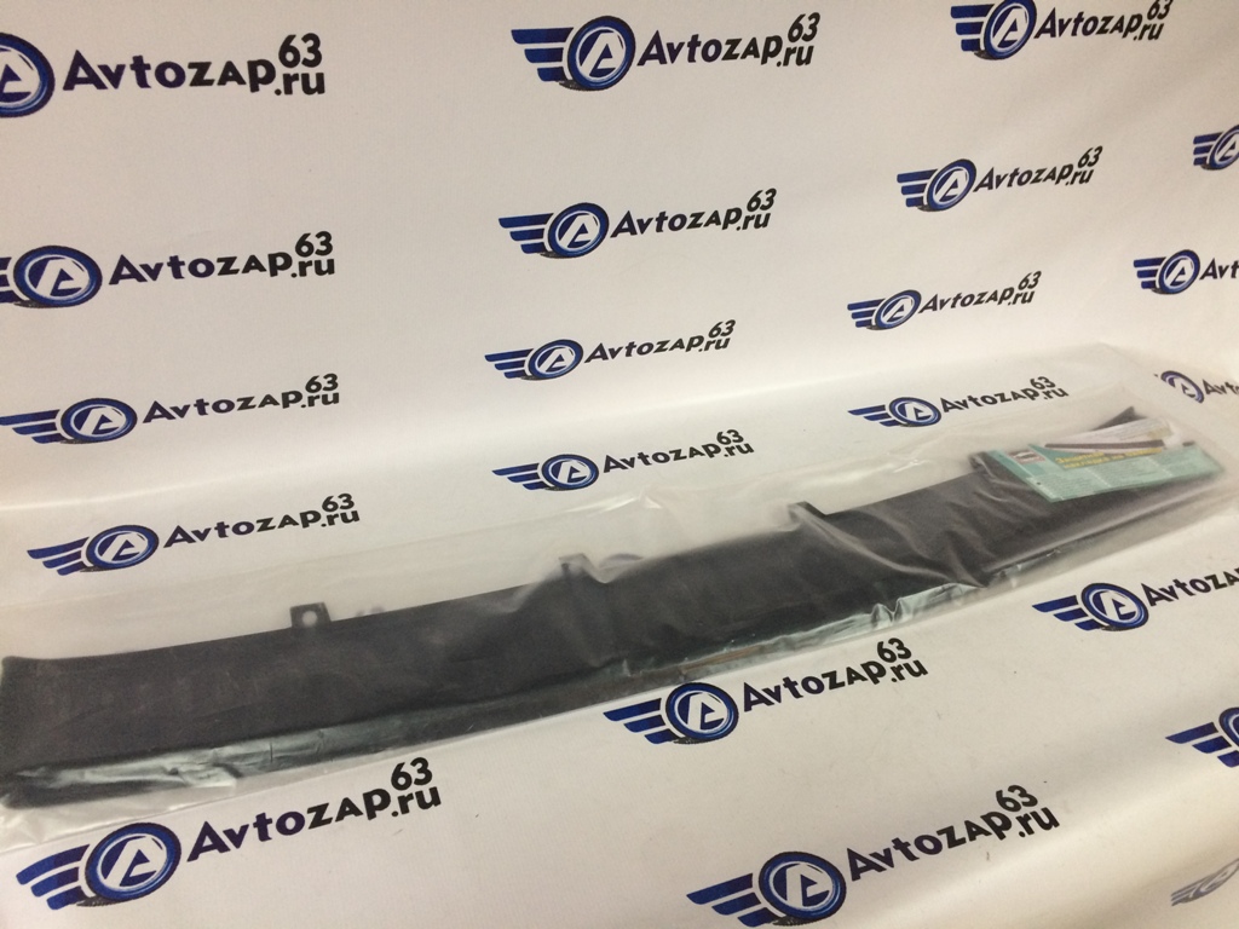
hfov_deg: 61.7
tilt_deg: -40.1
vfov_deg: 48.2
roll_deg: -6.5
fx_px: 1038
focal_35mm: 29
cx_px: 620
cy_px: 464
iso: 80
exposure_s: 1/33
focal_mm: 4.15
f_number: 2.2
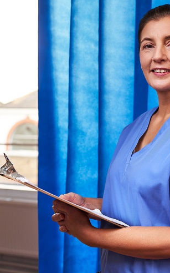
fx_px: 430
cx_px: 168
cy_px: 133
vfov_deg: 35.1
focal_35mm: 58
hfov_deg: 21.6
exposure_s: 1/160
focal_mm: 35
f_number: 2.8
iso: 200
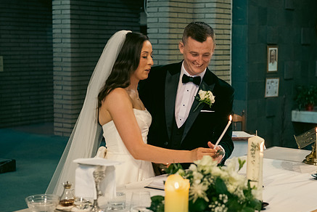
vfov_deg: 17.7
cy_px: 101
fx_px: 678
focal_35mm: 77
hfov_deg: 26.2
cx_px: 205
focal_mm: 58
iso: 1000
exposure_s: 1/160
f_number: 3.5
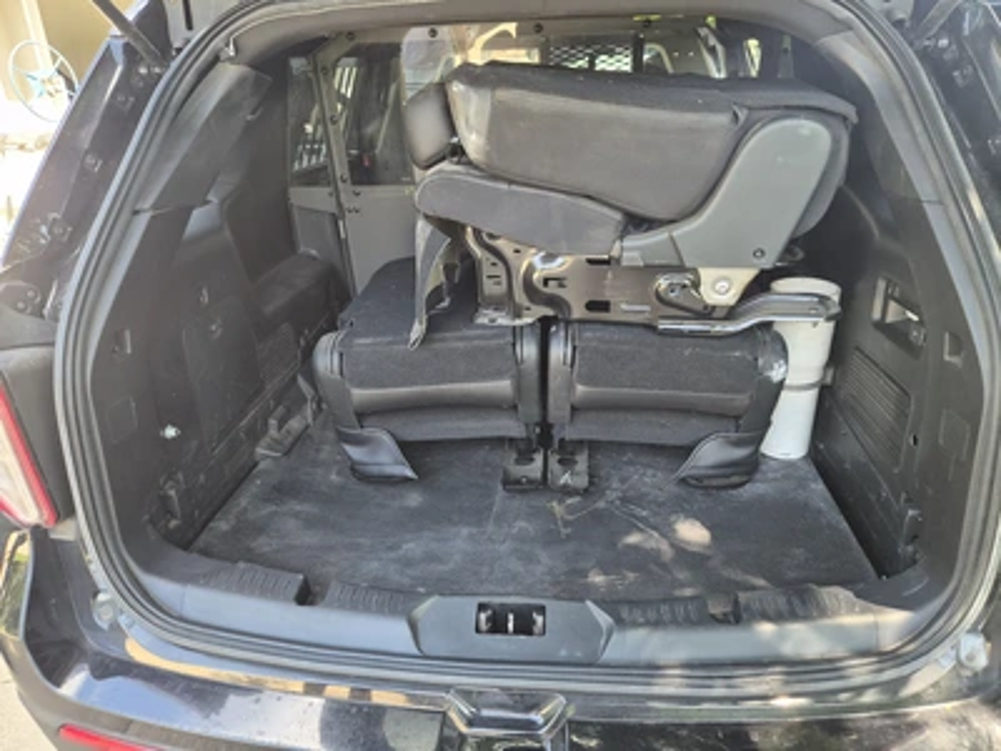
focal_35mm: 23
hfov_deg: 73.9
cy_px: 376
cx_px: 500
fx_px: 665
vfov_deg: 58.9
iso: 125
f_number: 1.8
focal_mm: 5.4
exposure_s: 1/180
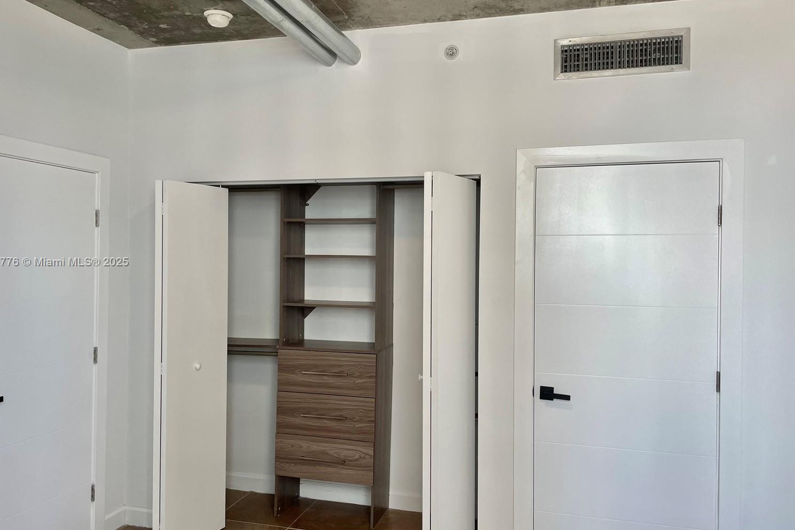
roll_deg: -0.4
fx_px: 640
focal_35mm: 29
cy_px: 263
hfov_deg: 63.6
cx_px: 384
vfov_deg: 45.0
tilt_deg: -0.1
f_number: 1.6
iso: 80
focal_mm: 4.2
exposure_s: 1/120
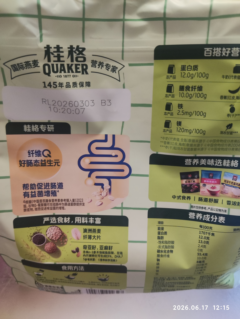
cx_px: 120
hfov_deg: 54.9
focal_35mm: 25
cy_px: 160
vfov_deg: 69.4
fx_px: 231
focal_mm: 4.71
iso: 956
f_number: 1.79
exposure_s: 1/30
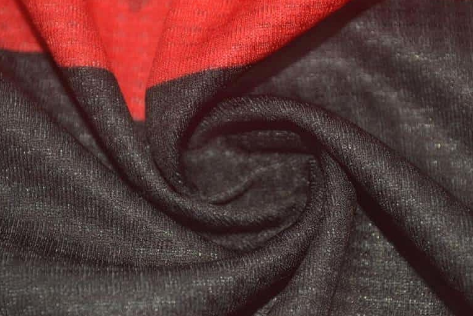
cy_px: 191
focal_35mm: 117
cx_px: 239
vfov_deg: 11.7
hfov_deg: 17.5
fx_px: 1534
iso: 200
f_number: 5.6
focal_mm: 55
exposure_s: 1/60
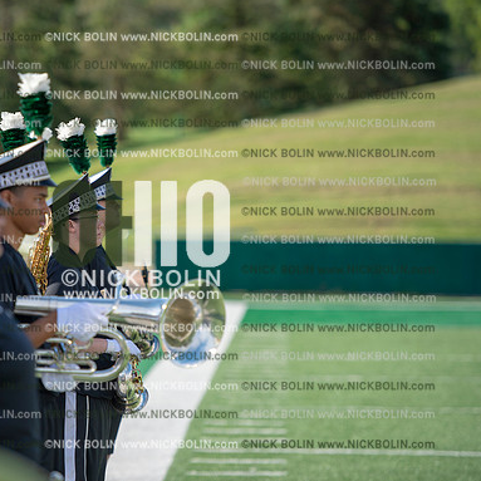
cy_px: 240
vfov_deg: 8.3
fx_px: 3333
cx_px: 141
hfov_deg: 8.2
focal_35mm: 212
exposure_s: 1/2000
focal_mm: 165
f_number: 2.8
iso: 160
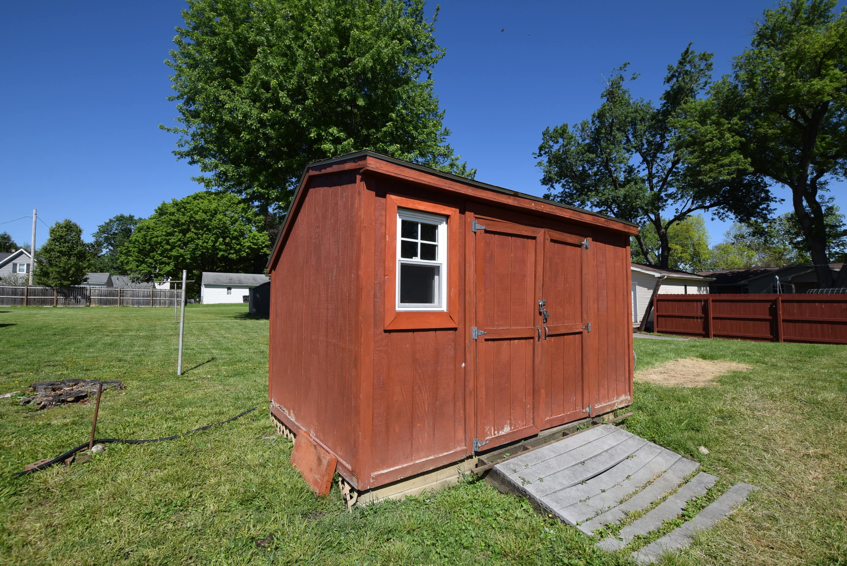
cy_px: 283
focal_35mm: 15
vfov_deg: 77.4
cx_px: 424
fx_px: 353
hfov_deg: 100.3
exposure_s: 1/320
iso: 200
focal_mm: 10
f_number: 9
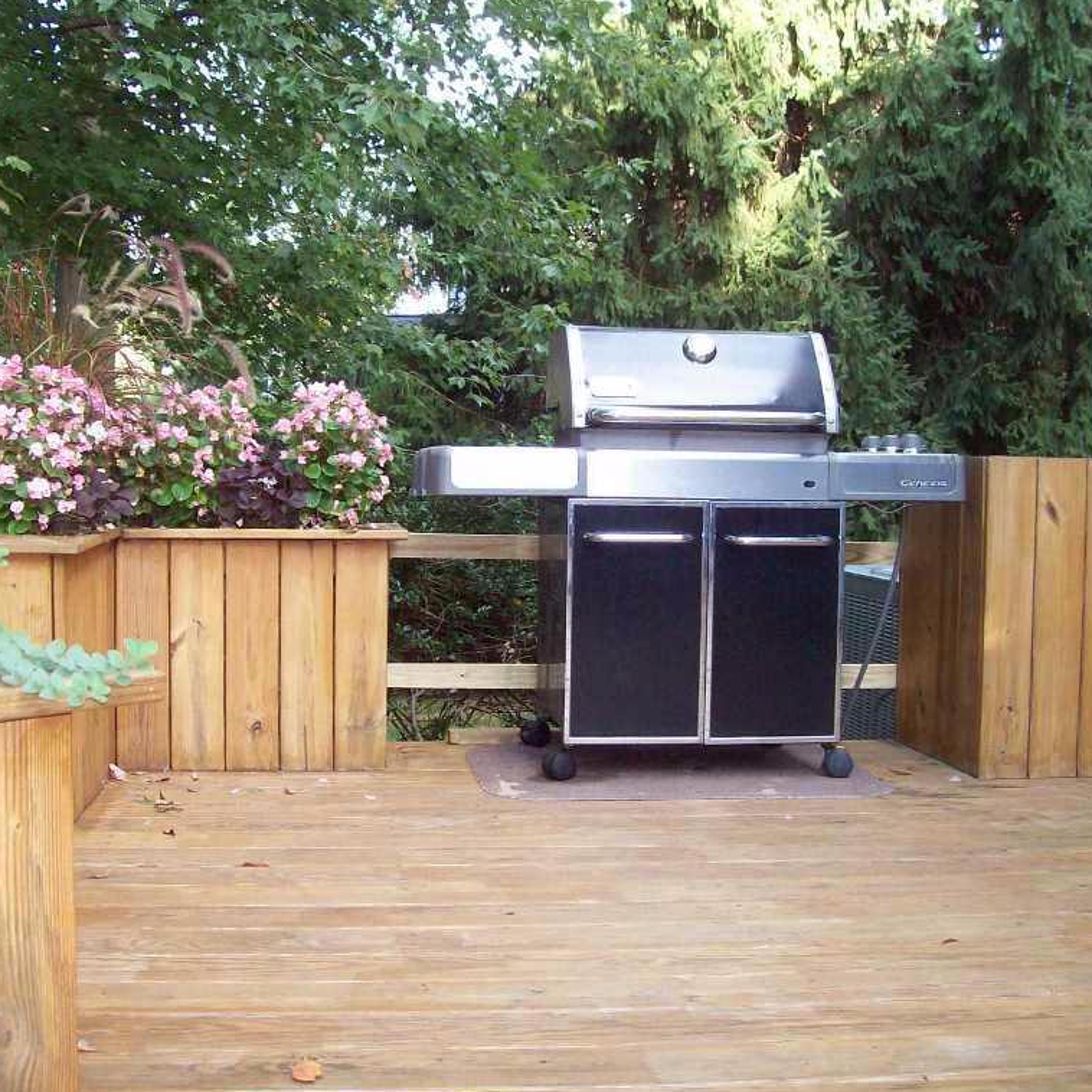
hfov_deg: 39.1
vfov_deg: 39.2
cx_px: 454
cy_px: 546
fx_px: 1535
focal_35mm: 43
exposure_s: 1/83.8
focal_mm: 6
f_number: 2.7
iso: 140
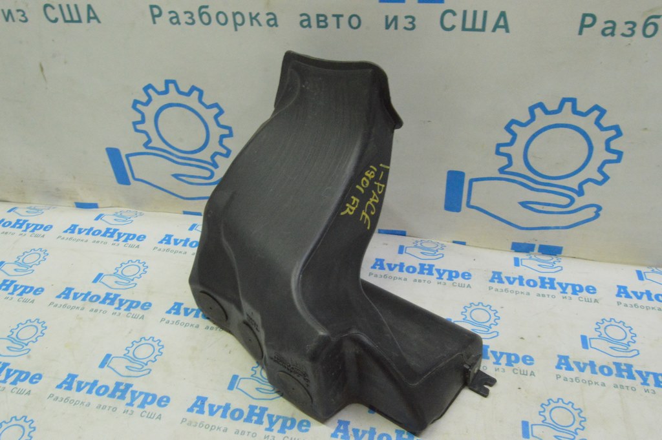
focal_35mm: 30
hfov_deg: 62.0
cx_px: 331
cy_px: 220
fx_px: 551
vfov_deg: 43.5
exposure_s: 1/30
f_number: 20
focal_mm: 20
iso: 6400
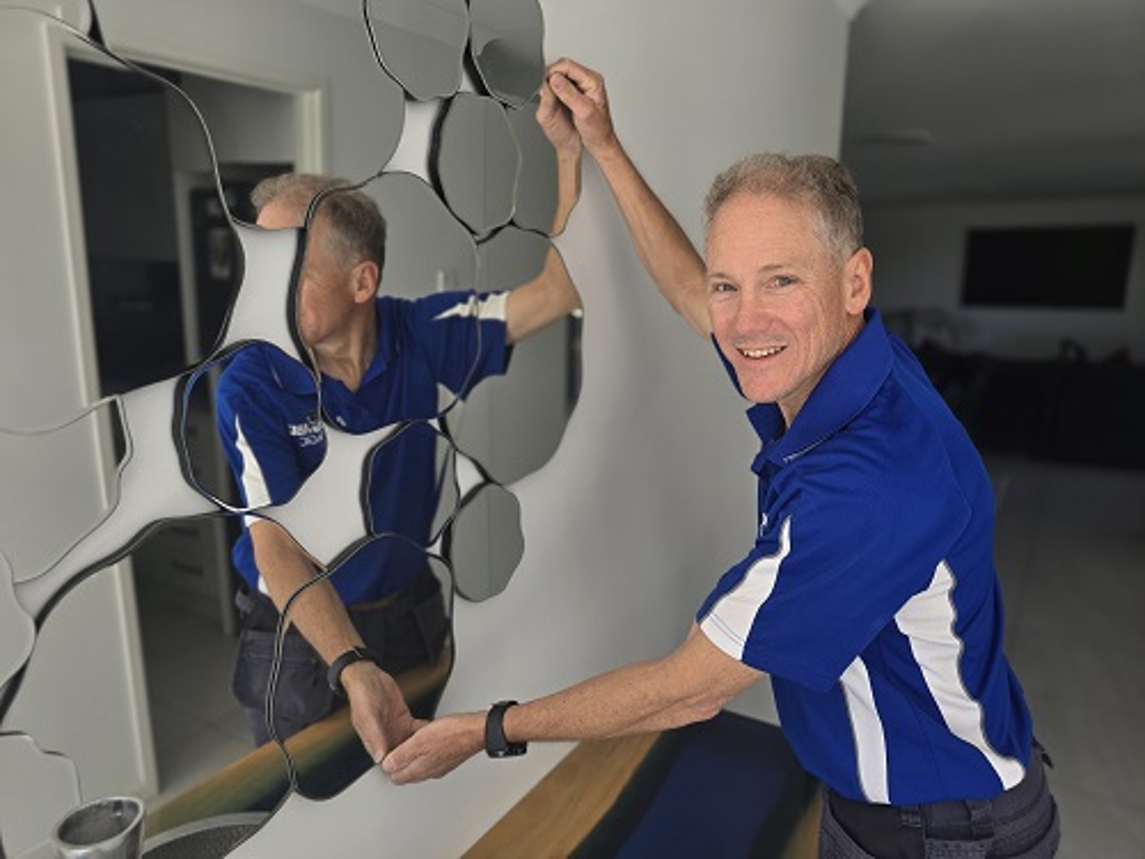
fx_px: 761
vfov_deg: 58.9
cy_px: 430
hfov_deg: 73.9
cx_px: 572
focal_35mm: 23
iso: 64
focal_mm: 6.3
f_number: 1.7
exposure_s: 1/120
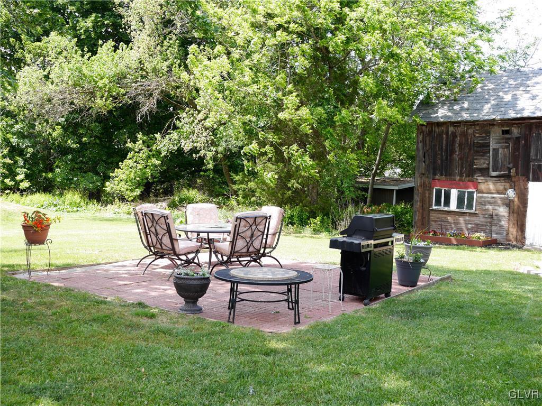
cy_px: 203
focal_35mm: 40
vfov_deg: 36.0
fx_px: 626
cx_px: 271
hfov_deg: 46.8
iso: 200
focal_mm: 20
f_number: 3.2
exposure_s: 1/320
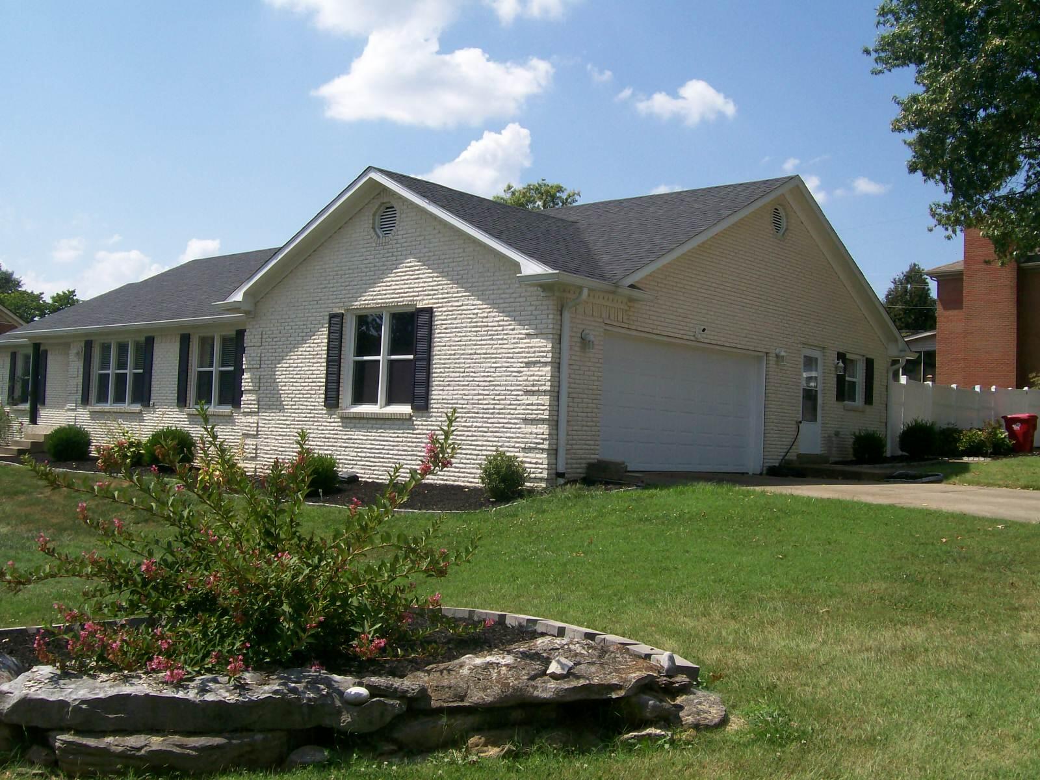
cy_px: 390
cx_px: 520
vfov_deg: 39.7
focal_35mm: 36
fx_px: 1082
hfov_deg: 51.4
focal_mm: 6
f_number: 4.8
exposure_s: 1/618
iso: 80
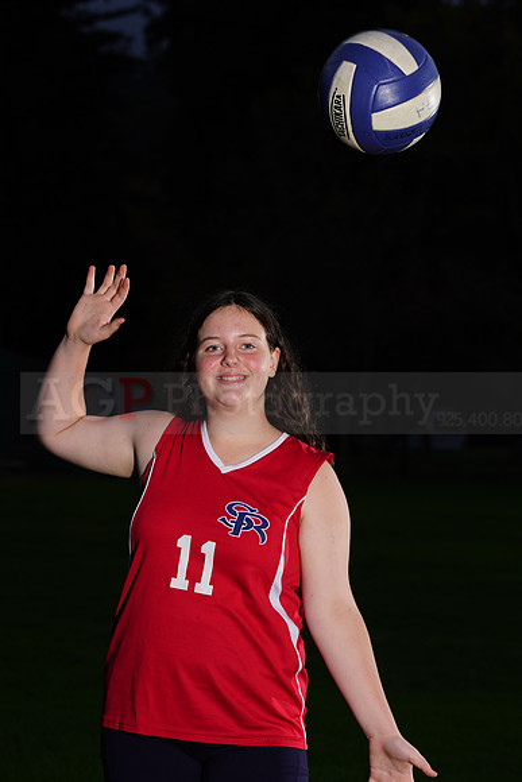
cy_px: 391
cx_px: 261
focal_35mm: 152
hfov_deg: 9.0
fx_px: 3304
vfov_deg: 13.5
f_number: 10
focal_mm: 152
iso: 400
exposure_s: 1/125
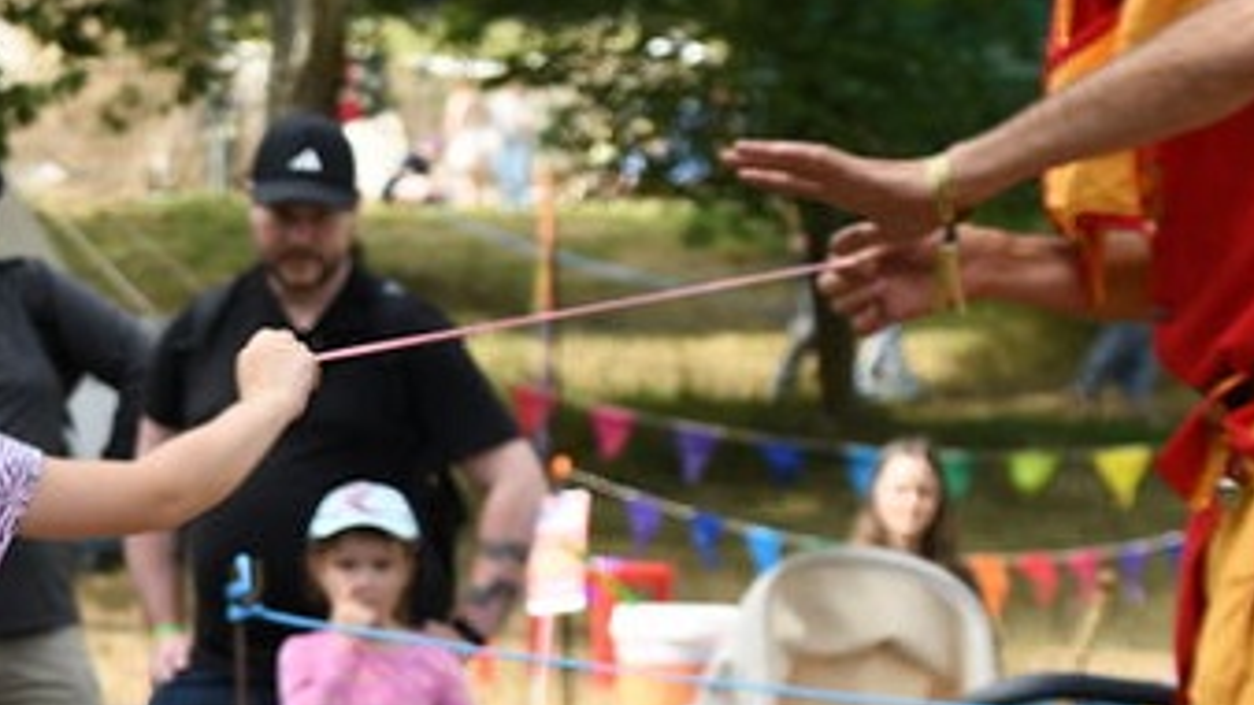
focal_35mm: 186
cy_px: 664
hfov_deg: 11.3
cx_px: -315
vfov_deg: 6.5
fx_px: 6184
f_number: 4.5
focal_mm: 40
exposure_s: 1/500
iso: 200
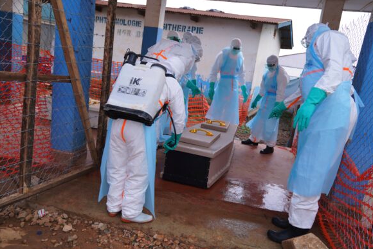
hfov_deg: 61.9
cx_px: 192
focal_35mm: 30
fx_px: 311
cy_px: 127
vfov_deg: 43.6
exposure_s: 1/320
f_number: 4
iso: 100
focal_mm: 29
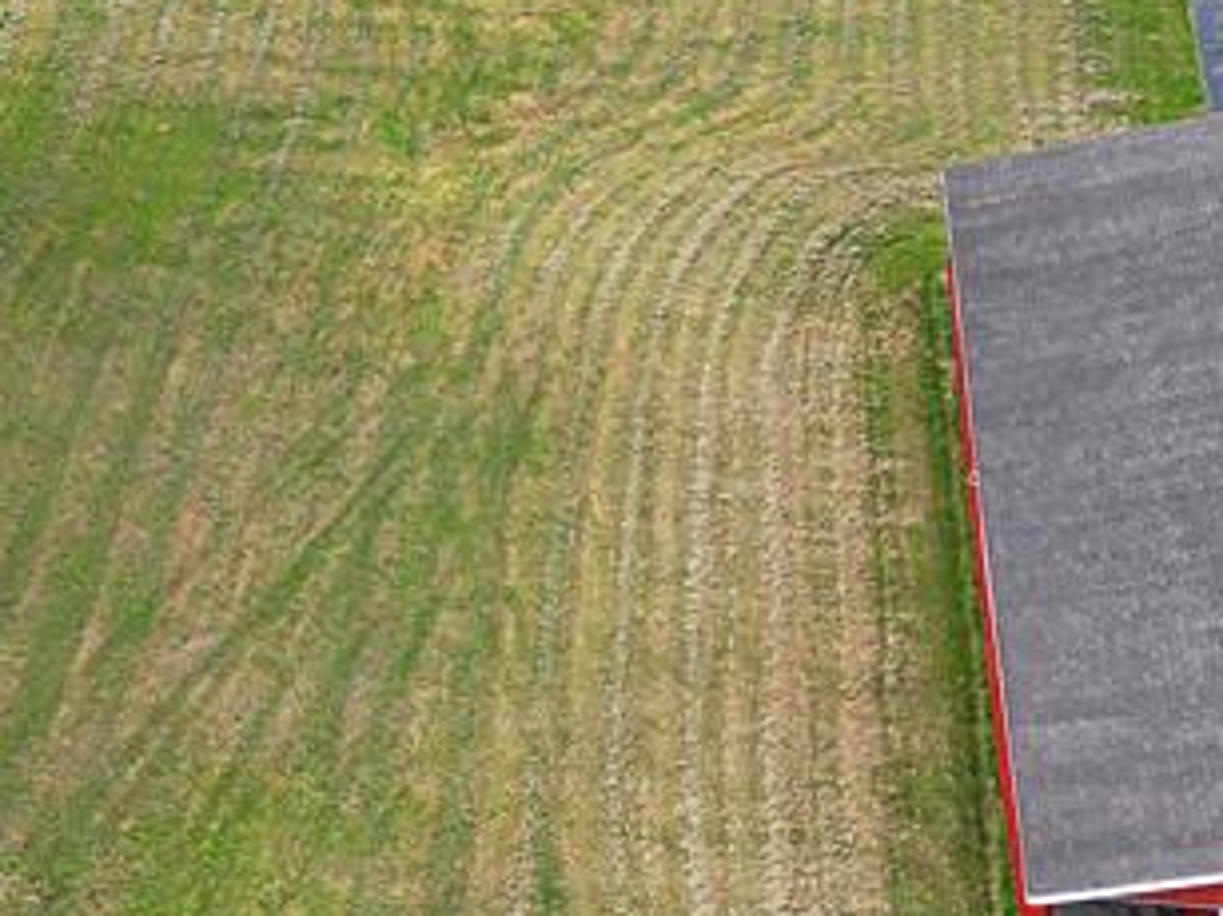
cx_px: 283
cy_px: 458
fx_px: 2825
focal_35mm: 80
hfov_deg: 24.1
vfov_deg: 18.4
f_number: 1.7
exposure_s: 1/500
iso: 100
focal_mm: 6.7
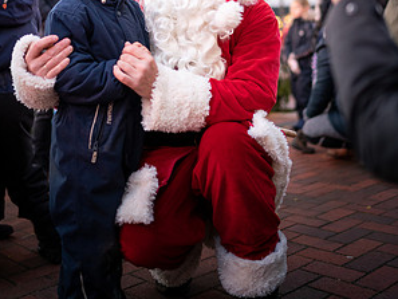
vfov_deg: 27.0
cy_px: 0
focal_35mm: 51
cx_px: 198
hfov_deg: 37.5
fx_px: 587
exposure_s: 1/125
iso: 1600
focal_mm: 35
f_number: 1.4
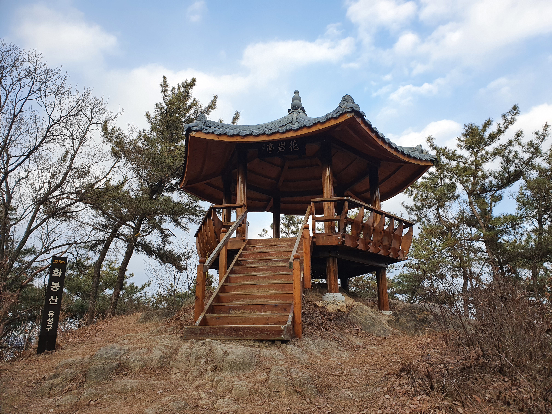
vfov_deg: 53.1
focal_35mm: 26
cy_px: 207
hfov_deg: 67.3
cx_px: 276
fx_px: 415
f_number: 2.4
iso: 50
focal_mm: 4.32
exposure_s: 1/351
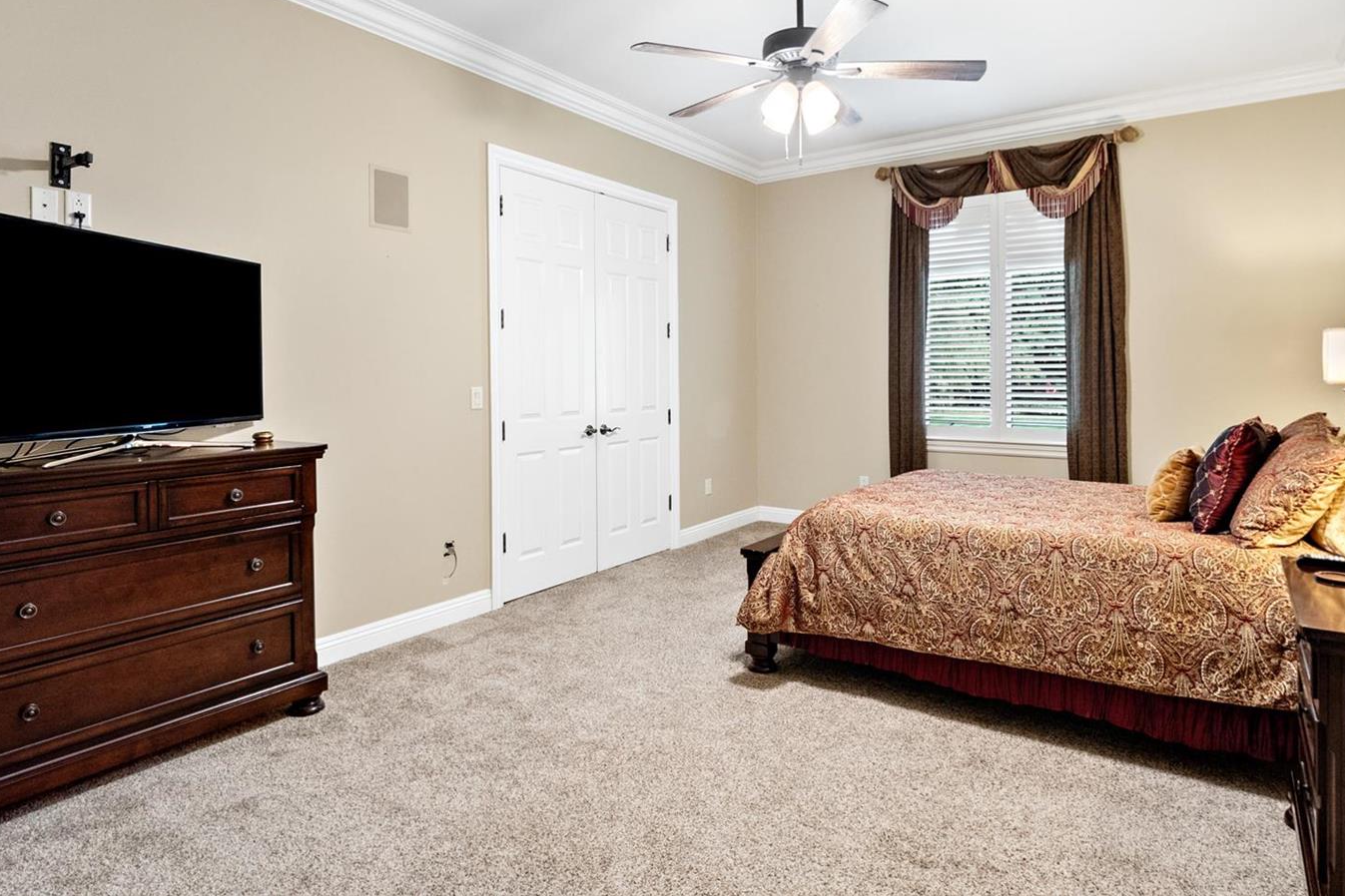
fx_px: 710
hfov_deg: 86.7
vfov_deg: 64.1
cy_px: 367
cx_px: 729
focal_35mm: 19
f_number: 8
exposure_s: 1/50
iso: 400
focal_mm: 8
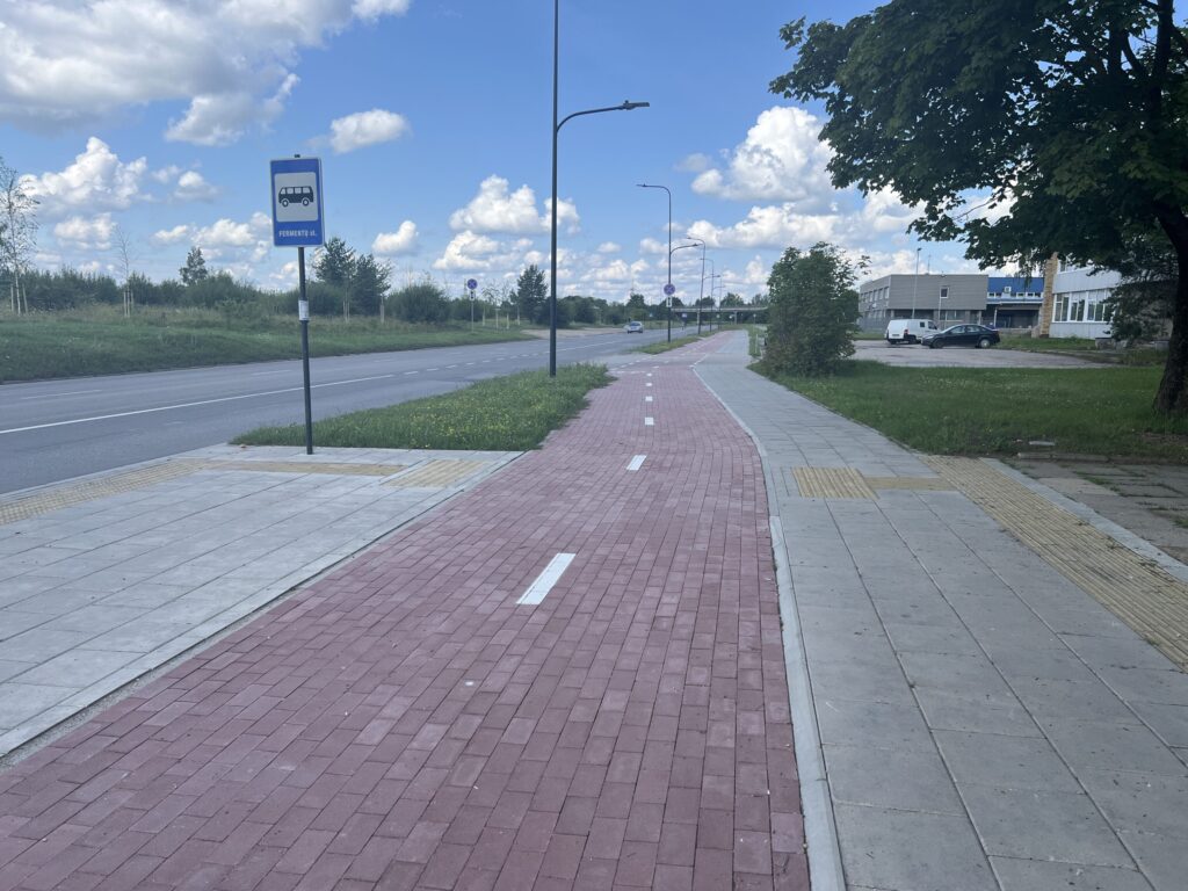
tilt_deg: -7.6
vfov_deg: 53.1
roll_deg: -0.7
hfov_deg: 67.3
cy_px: 446
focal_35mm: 26
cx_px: 594
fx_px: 892
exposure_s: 1/2915
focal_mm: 5.7
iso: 50
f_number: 1.5
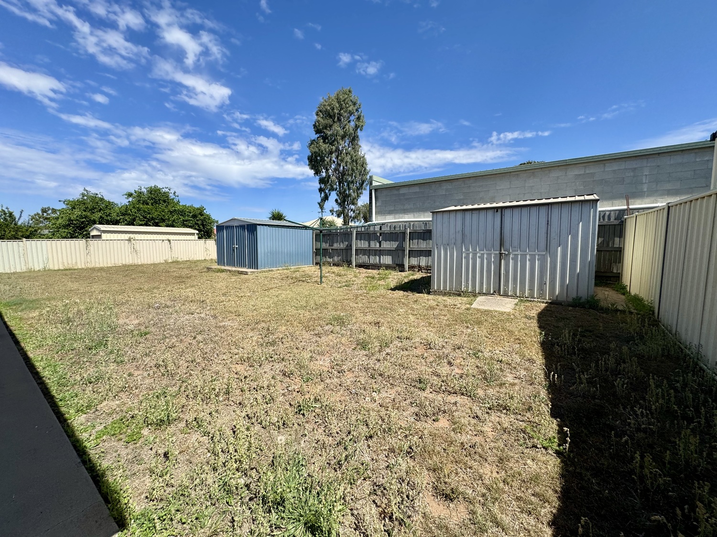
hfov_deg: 102.1
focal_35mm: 14
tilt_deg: -0.8
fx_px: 290
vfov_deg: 85.7
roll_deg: +3.1
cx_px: 358
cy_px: 268
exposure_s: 1/2083
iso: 50
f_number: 2.2
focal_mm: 2.22
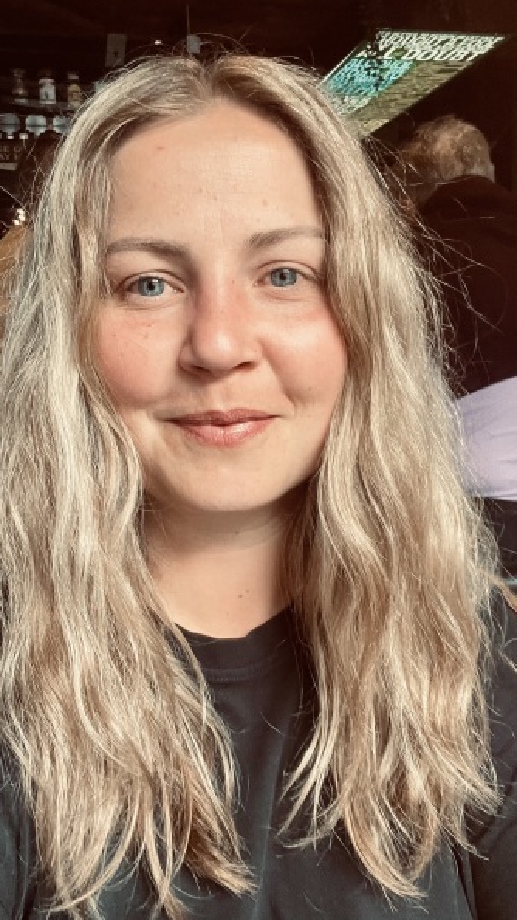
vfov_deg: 59.5
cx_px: 234
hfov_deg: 35.6
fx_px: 804
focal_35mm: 33
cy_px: 457
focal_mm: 2.71
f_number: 2.2
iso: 200
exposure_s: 1/60
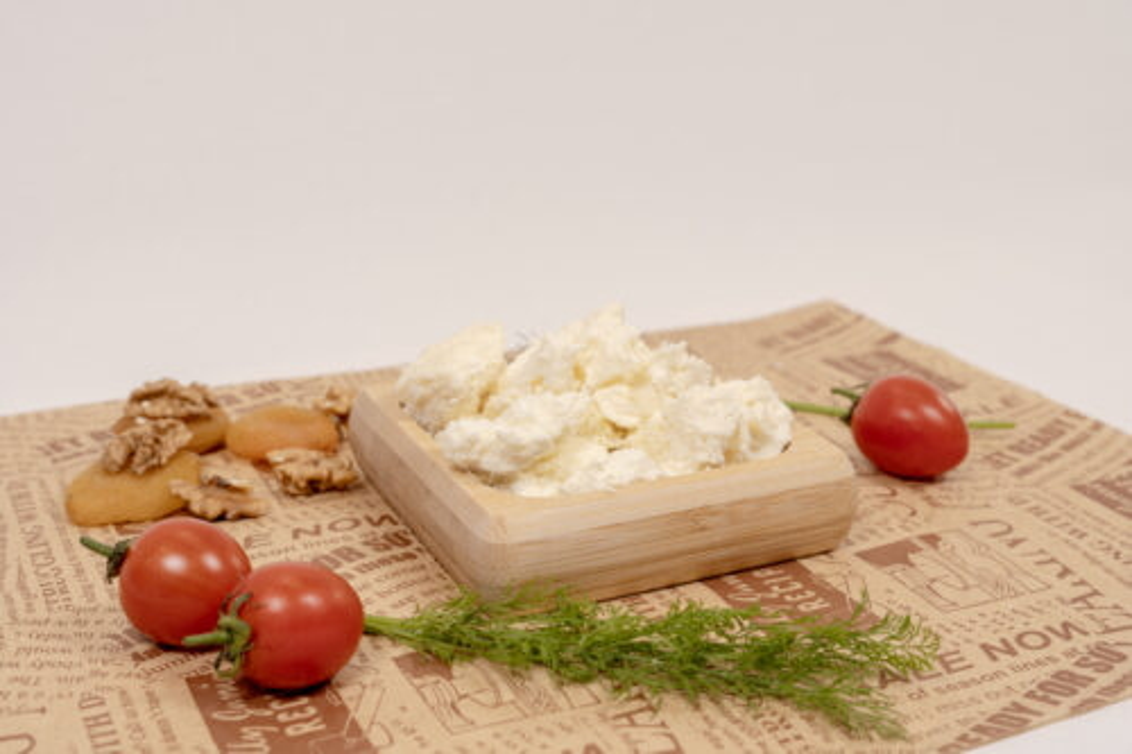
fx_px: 1496
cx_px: 566
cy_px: 377
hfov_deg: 41.4
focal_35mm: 48
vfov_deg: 28.3
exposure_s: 1/100
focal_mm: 47.6
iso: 160
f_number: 8
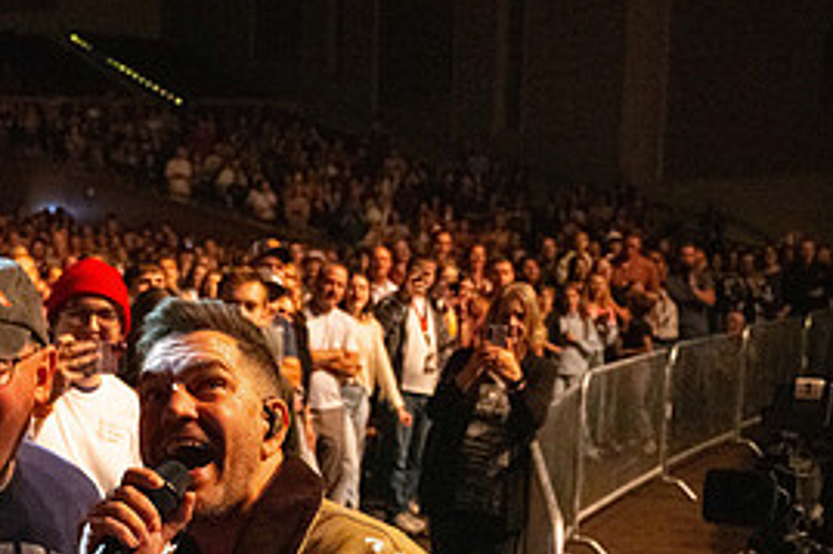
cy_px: 534
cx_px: 81
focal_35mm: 68
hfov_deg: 28.5
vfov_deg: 19.5
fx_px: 1572
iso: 6400
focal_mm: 31.5
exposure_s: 1/125
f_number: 4
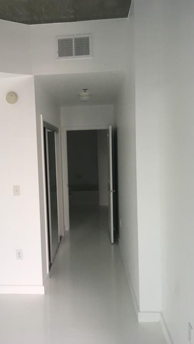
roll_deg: +1.8
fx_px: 292
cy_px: 172
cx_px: 66
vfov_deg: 61.0
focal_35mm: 32
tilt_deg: -7.1
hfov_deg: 36.4
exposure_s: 1/33
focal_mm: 4.15
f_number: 2.2
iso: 64
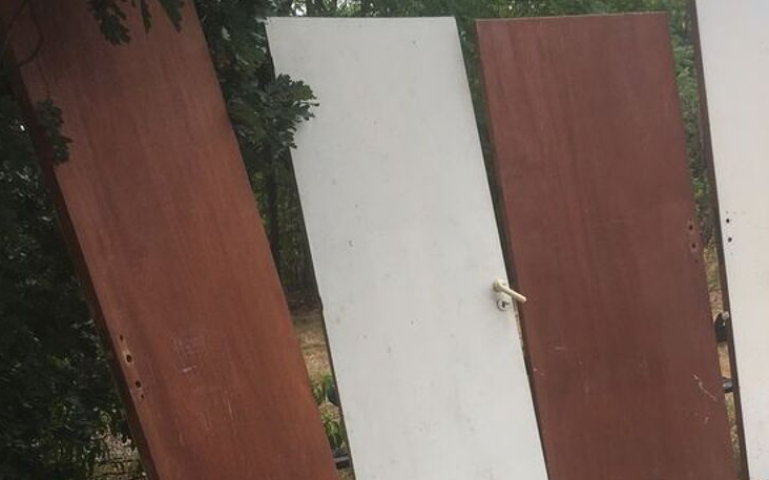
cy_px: 448
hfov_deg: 35.9
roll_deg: -0.7
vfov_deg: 22.5
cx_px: 511
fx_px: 1173
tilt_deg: -14.0
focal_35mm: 56
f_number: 2.2
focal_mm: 4.15
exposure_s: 1/392
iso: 25
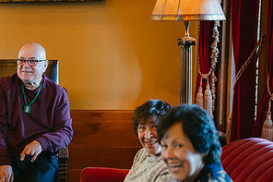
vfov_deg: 13.9
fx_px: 743
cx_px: 43
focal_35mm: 98
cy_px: 141
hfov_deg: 20.5
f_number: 1.8
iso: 2000
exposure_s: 1/125
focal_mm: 50
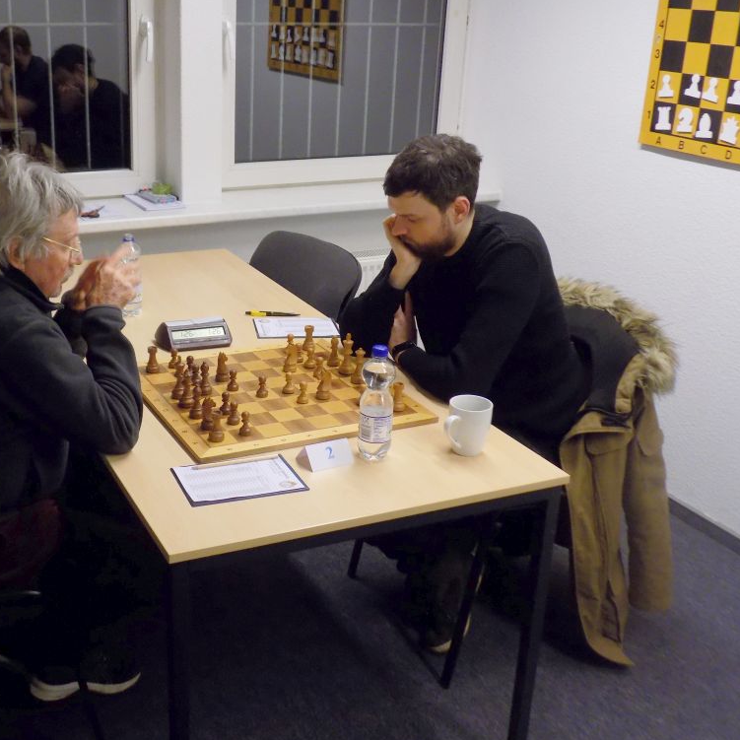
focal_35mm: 41
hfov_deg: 40.5
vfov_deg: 40.9
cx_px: 253
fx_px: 992
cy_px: 372
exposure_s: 1/30
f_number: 3.4
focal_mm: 6.1
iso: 280
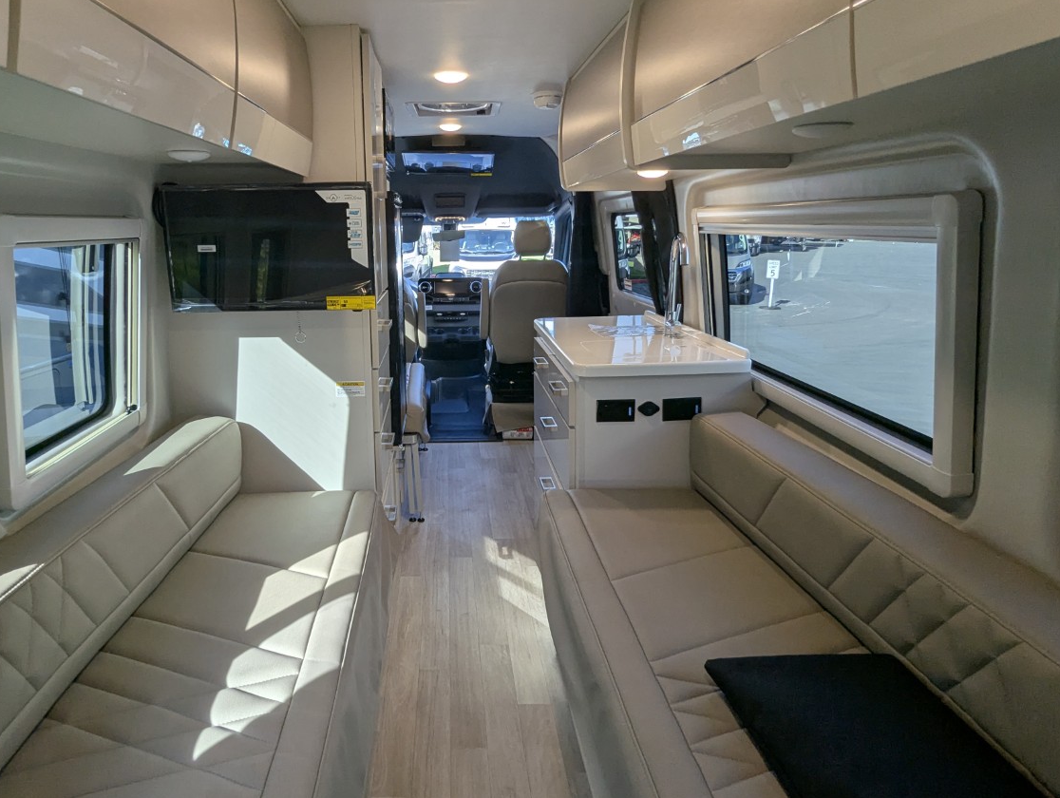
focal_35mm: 20
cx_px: 436
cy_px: 366
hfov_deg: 80.9
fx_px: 613
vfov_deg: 66.0
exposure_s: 1/178
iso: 74
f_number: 2.2
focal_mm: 2.35
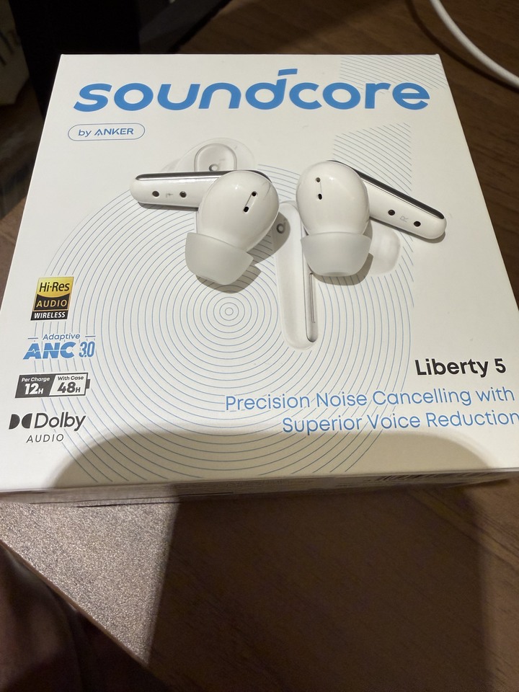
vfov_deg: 71.6
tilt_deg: -59.6
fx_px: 480
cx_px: 260
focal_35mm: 24
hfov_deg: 56.8
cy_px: 346
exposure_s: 1/120
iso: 200
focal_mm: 2.22
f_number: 2.2
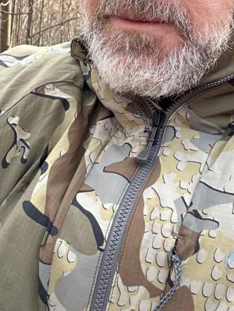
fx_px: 550
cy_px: 43
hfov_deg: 23.9
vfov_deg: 30.5
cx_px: 154
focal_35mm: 61
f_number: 1.9
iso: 40
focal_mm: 2.69
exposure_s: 1/121
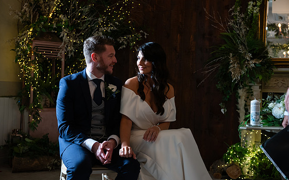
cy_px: 97
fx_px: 394
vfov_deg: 25.8
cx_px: 142
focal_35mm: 50
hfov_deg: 40.3
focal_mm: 48
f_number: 3.5
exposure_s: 1/160
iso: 640
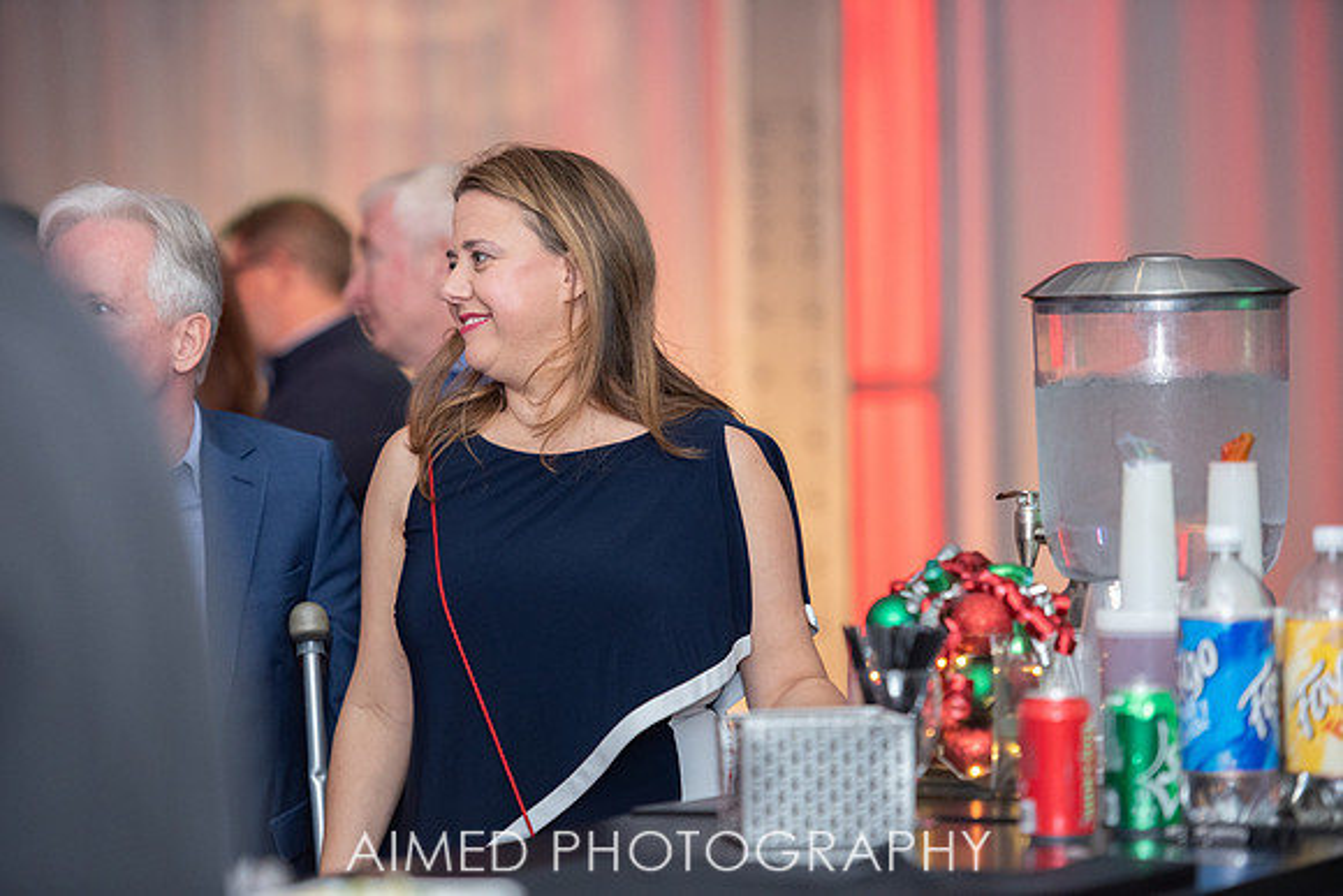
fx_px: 5970
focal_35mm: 160
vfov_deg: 8.6
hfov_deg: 12.8
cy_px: 448
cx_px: 672
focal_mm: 160
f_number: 2.8
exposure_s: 1/200
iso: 1600
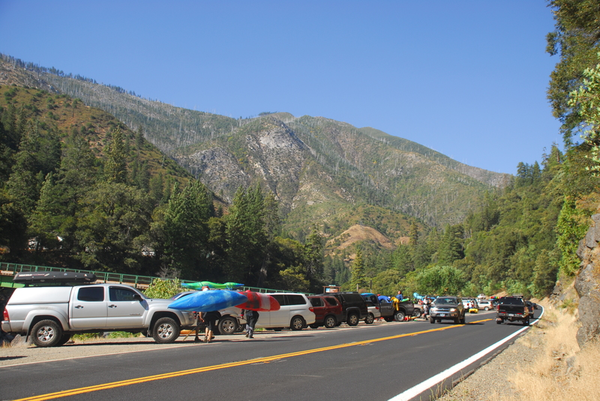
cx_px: 300
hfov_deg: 46.4
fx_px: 701
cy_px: 200
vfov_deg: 32.0
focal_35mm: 42
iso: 100
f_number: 4.5
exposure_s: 1/400
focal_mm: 28
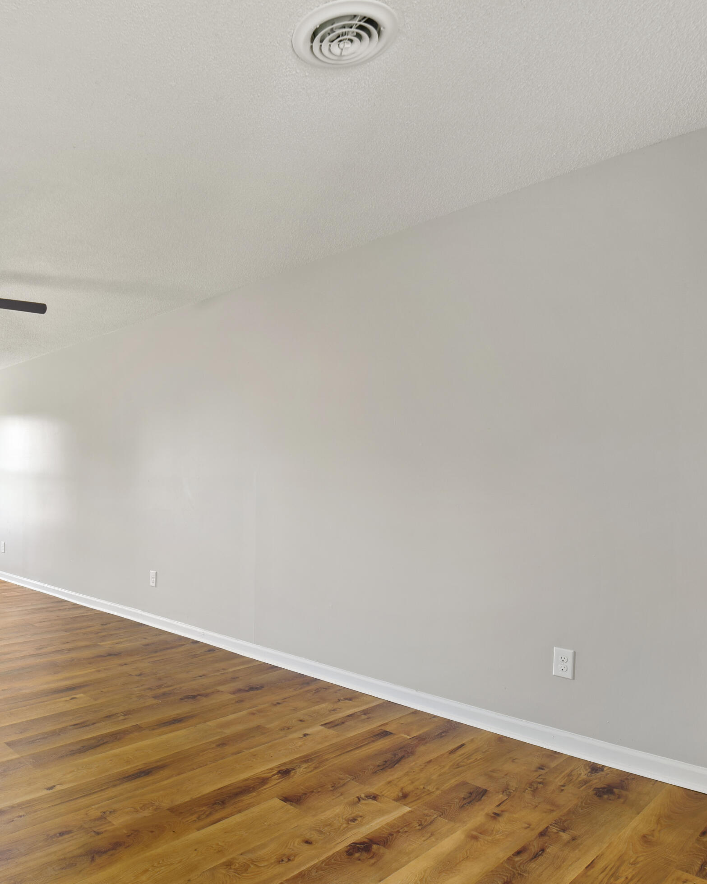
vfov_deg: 72.6
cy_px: 436
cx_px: 189
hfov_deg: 58.2
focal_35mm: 23
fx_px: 602
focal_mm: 16
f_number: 9
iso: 100
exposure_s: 2.5
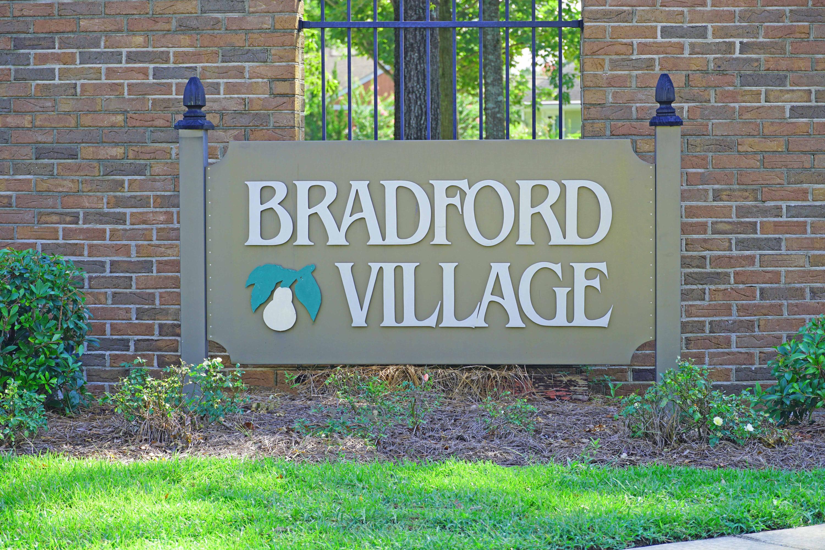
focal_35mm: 105
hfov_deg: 19.5
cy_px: 275
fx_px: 2406
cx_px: 412
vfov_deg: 13.0
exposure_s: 1/125
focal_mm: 70
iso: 160
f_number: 5.6
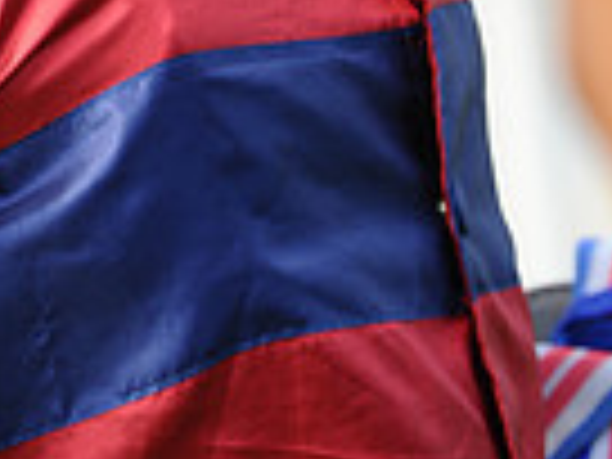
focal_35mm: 635
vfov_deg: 2.3
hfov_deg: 3.1
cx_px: 115
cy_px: -418
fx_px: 11227
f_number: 5.6
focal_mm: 200
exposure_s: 1/640
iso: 400
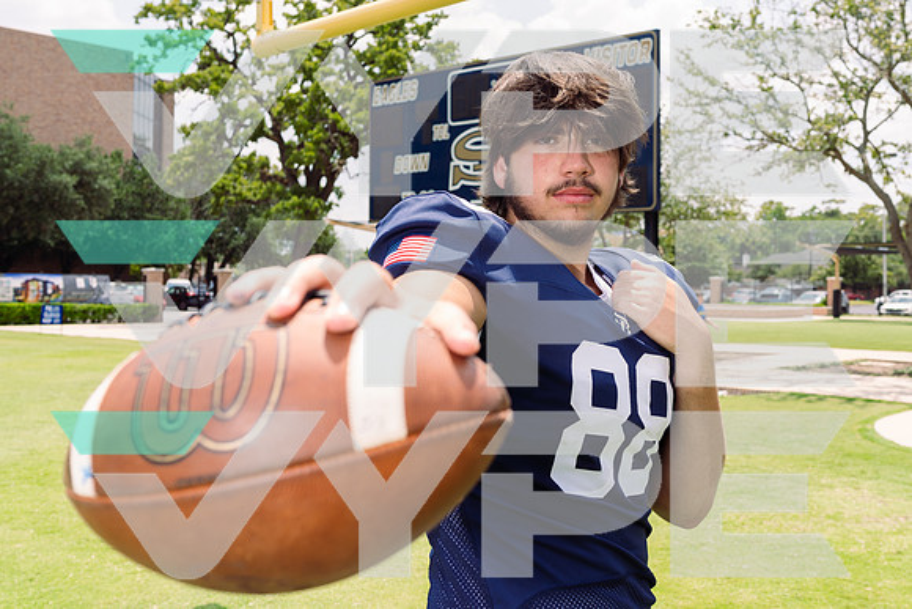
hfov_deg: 47.9
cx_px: 526
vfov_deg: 33.1
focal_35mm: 40
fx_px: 1023
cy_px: 258
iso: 100
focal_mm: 35
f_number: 5.6
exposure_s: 1/250
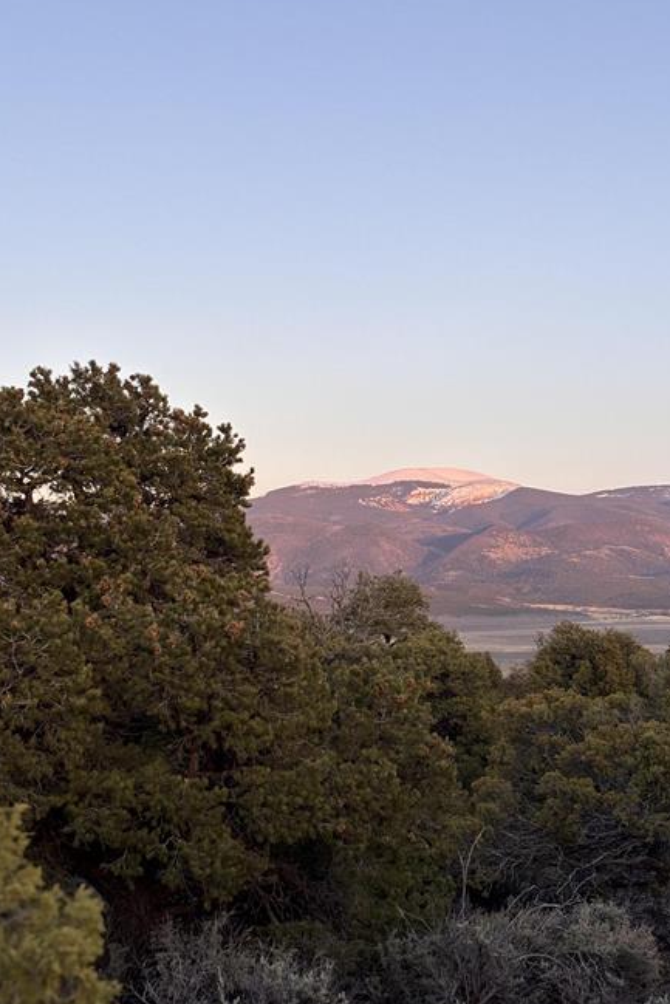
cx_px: 308
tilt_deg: +2.2
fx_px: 1786
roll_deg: +1.0
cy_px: 523
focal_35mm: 64
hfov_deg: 21.2
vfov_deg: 31.4
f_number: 1.6
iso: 32
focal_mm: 5.96
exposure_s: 1/295
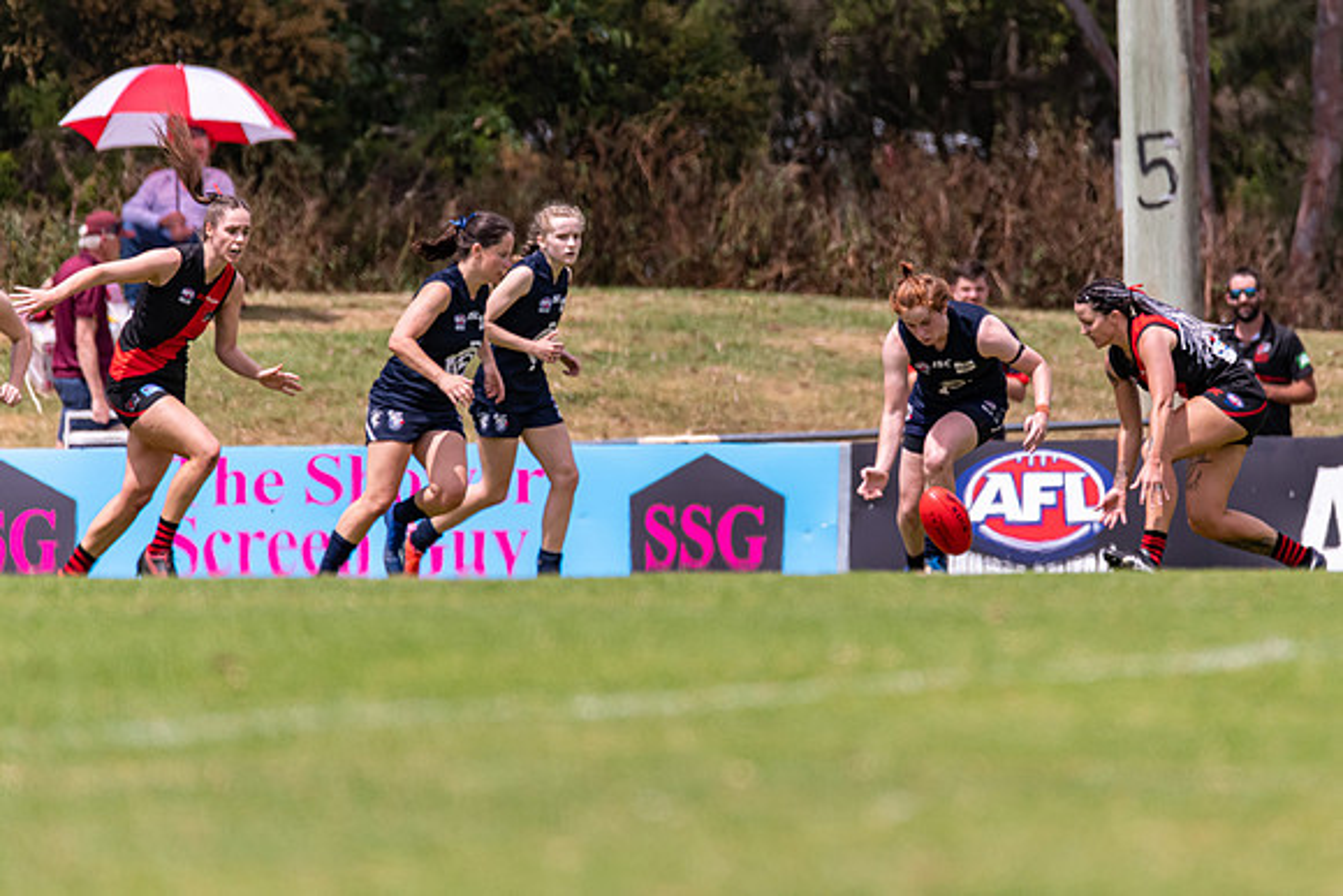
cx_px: 815
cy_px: 353
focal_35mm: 731
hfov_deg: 2.8
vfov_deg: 1.9
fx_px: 27258
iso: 800
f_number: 6.3
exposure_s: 1/3200
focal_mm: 600
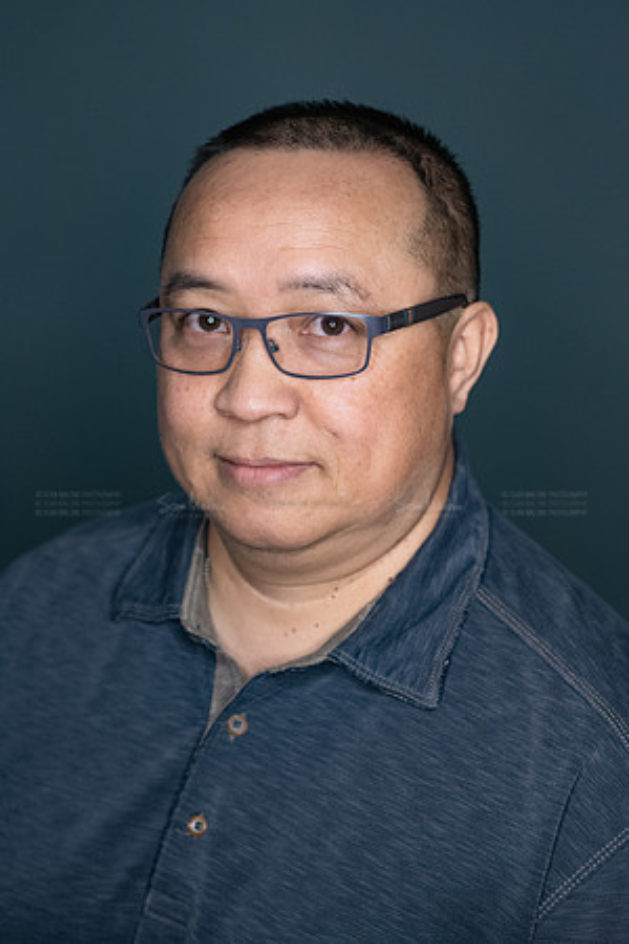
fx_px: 2228
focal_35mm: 85
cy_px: 472
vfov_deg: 23.9
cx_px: 314
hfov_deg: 16.1
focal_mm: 85
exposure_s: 1/250
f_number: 3.5
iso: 2000
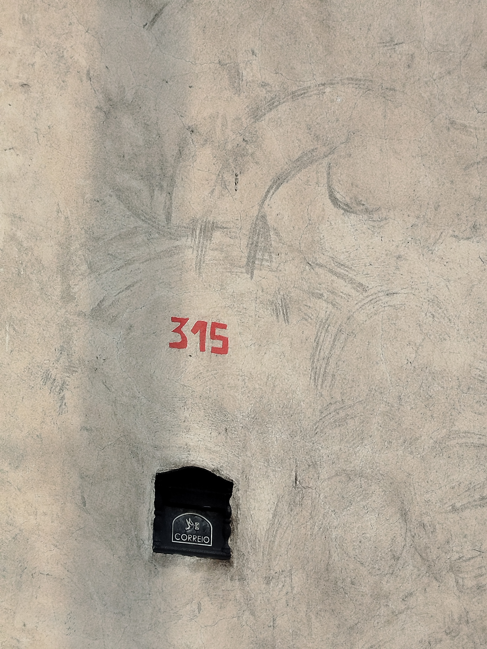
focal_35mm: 38
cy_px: 324
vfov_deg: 49.0
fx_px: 713
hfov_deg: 37.7
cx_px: 244
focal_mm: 5.31
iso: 50
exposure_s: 1/240
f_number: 1.7
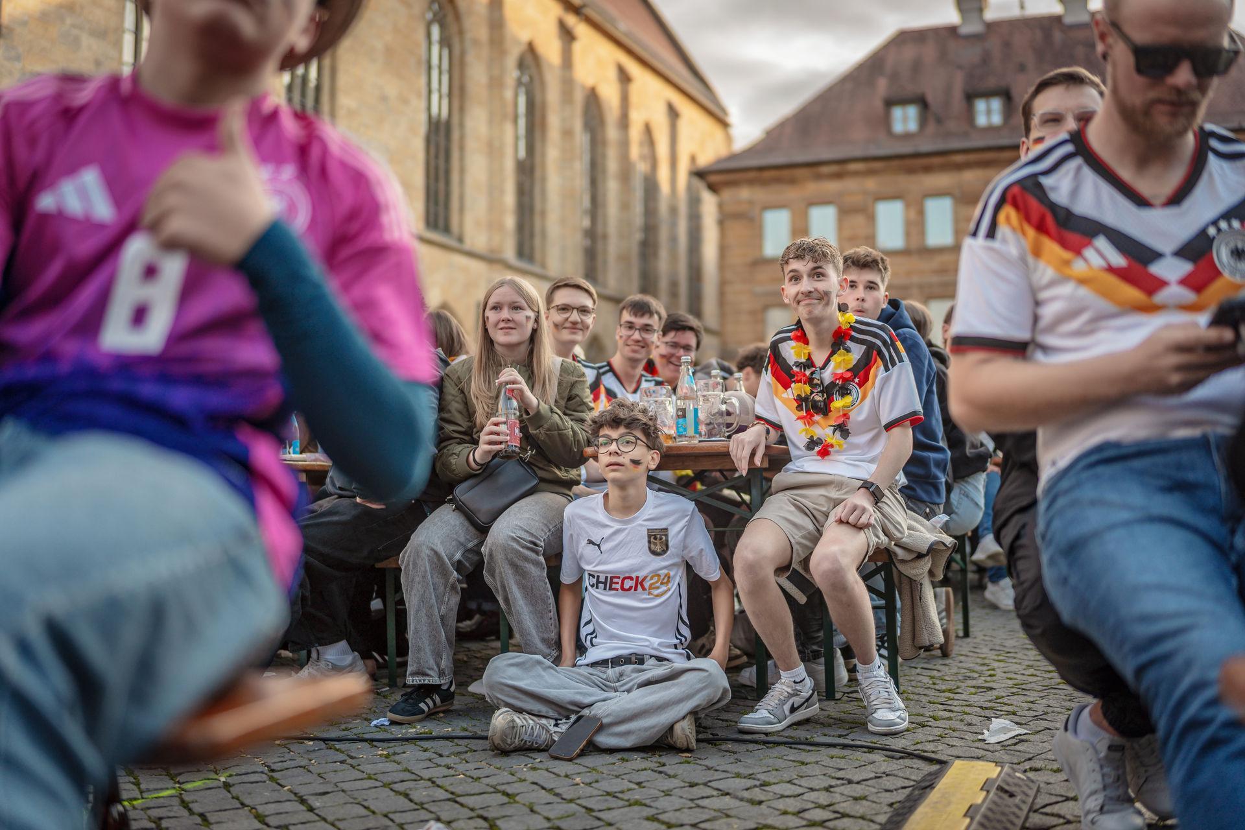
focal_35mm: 35
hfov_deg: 54.4
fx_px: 1210
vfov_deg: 37.9
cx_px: 622
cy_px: 415
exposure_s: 1/640
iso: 125
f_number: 1.2
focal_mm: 35
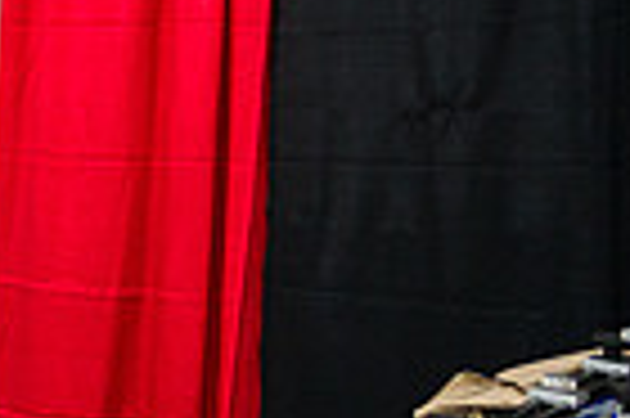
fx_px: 2028
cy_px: 220
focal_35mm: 116
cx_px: -554
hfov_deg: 15.0
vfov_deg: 11.8
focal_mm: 28
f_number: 3.2
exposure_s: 1/320
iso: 3200
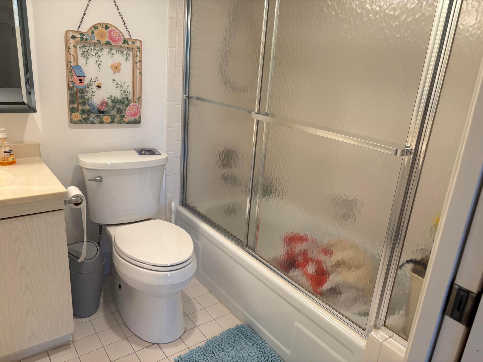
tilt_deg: -19.1
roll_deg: -5.1
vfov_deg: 53.1
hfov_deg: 67.3
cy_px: 181
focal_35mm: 26
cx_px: 242
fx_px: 363
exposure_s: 1/60
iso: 64
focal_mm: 5.96
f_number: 1.6
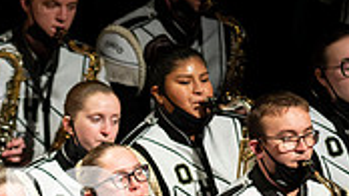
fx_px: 9673
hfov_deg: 2.1
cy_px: 260
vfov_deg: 1.2
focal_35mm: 1045
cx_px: -26
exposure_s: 1/500
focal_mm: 300
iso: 3200
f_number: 2.8
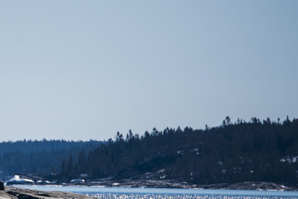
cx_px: 16
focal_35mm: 1364
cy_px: 144
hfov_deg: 1.5
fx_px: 11290
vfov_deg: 1.0
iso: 100
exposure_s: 1/1600
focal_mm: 600
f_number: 6.3
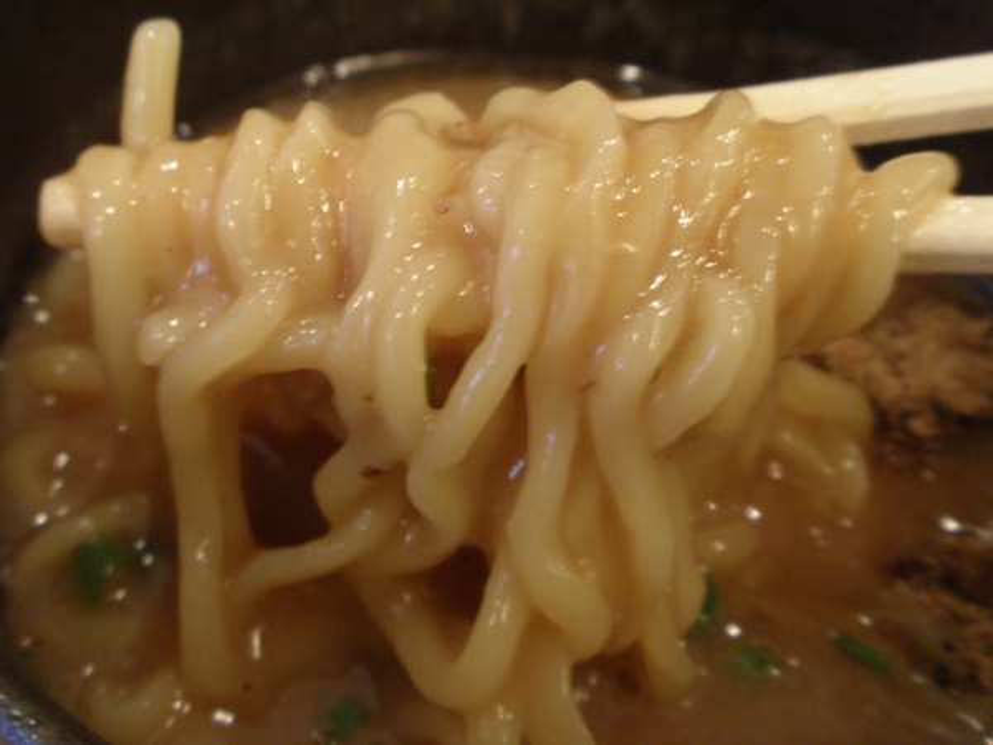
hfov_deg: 50.1
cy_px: 372
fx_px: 1061
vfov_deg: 38.7
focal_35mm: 37
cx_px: 496
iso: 100
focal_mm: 6.6
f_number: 3.5
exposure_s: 1/3
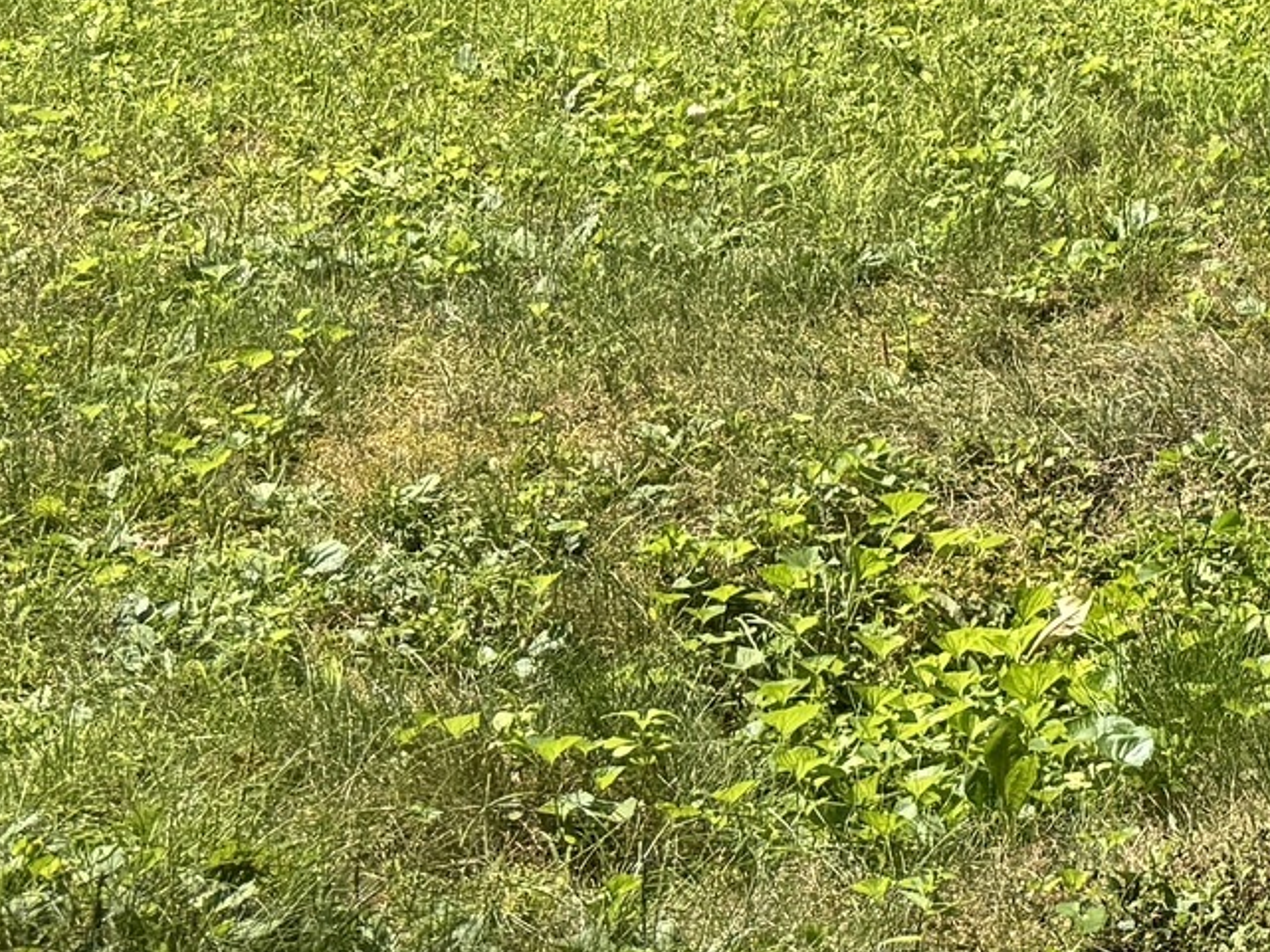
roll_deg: -1.6
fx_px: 4220
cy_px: -1306
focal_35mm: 115
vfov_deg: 11.0
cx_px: 2084
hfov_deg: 15.4
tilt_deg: +4.3
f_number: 1.78
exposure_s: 1/2506
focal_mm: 6.76
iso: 80
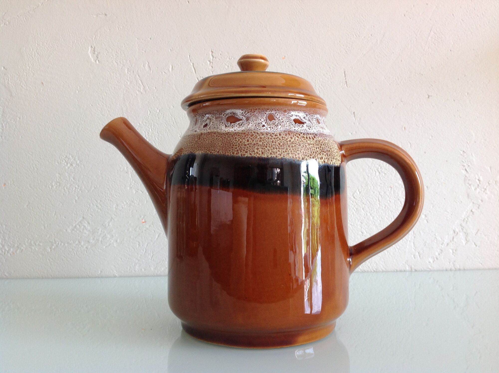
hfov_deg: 52.7
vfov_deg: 40.6
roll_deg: +0.7
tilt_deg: +0.2
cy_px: 186
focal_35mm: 35
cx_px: 250
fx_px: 504
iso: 50
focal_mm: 4.28
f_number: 2.4
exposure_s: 1/40
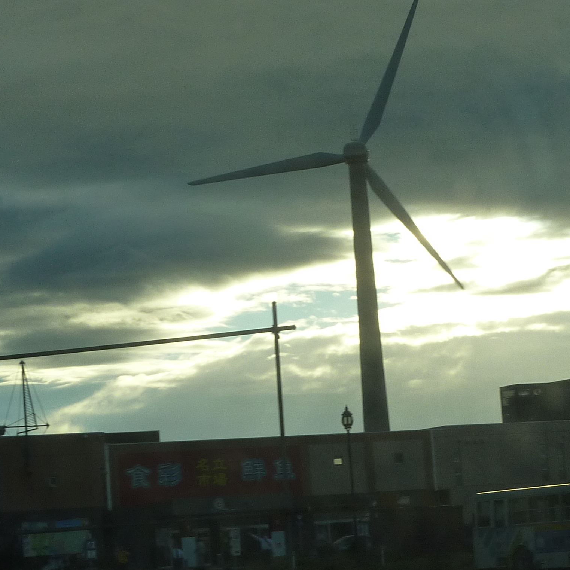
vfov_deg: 13.8
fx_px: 2347
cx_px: 279
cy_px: 286
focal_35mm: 126
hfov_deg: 13.8
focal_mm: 9.7
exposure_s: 1/500
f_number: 5.6
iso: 125
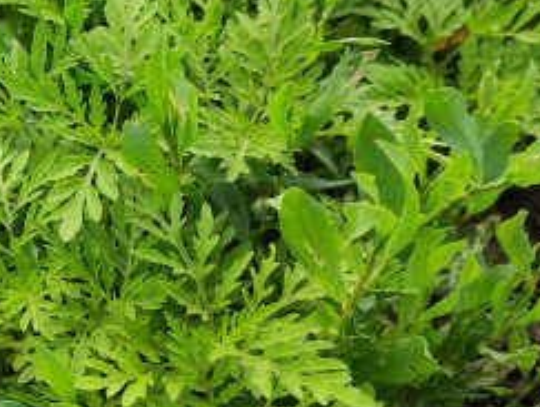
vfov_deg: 23.2
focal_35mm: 63
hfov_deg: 28.8
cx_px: 4
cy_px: 136
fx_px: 984
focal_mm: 5.43
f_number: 1.89
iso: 100
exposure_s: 1/351
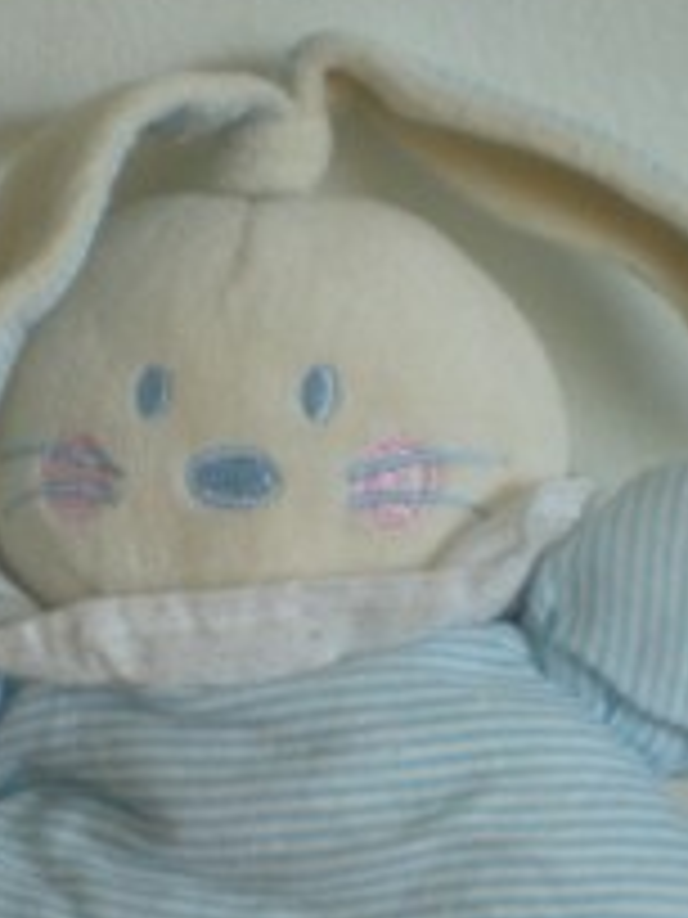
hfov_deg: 15.2
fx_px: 2571
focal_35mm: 97
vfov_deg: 20.0
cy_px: 742
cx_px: 270
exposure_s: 1/38
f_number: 3.1
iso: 200
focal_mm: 6.3
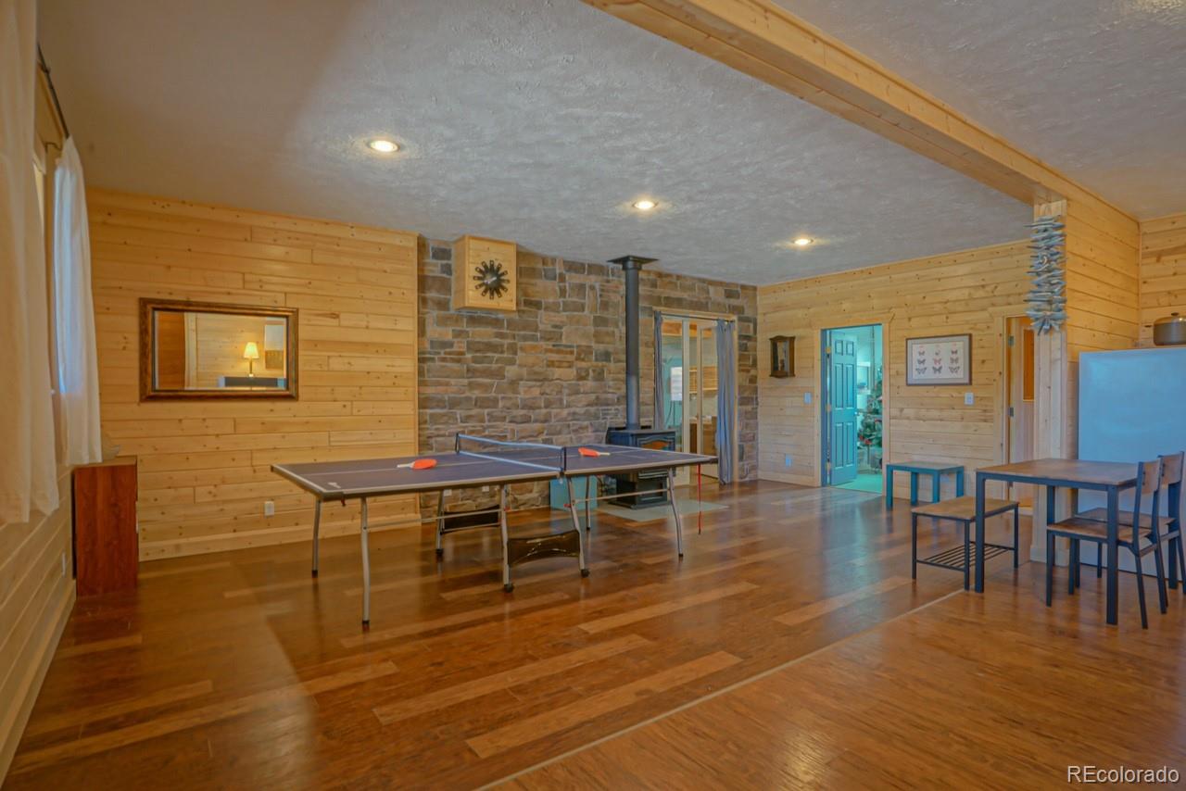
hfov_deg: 93.3
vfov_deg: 70.5
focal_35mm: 17
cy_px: 396
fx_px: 560
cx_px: 593
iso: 400
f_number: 11
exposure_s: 1/2
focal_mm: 17
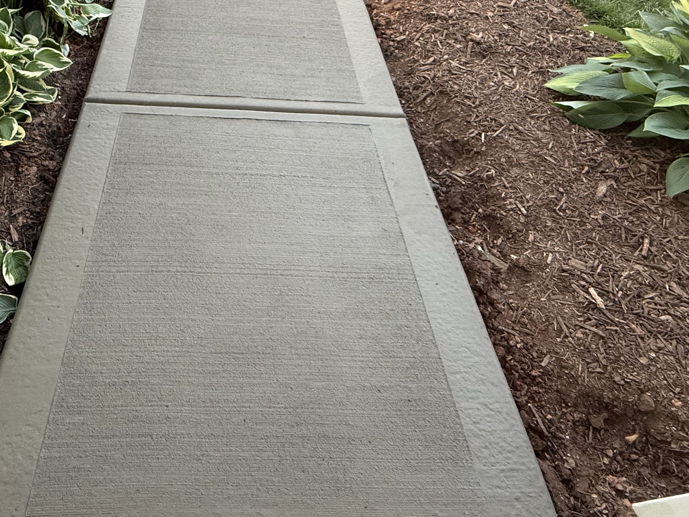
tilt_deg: -44.8
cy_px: 117
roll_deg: -4.0
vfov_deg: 52.0
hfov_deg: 67.7
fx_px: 498
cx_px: 235
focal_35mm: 25
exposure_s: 1/99
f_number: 2.2
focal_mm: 2.22
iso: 250
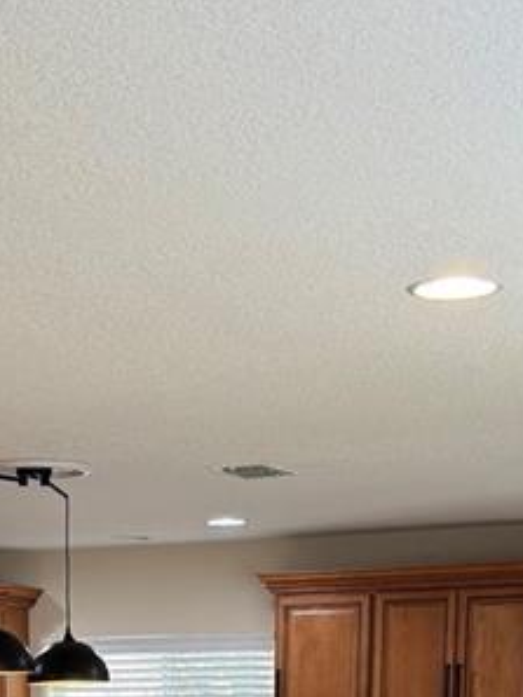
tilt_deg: -10.3
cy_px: 1063
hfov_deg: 15.1
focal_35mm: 97
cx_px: 77
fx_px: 1953
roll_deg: +0.2
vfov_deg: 17.9
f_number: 1.78
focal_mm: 6.76
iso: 160
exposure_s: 1/60
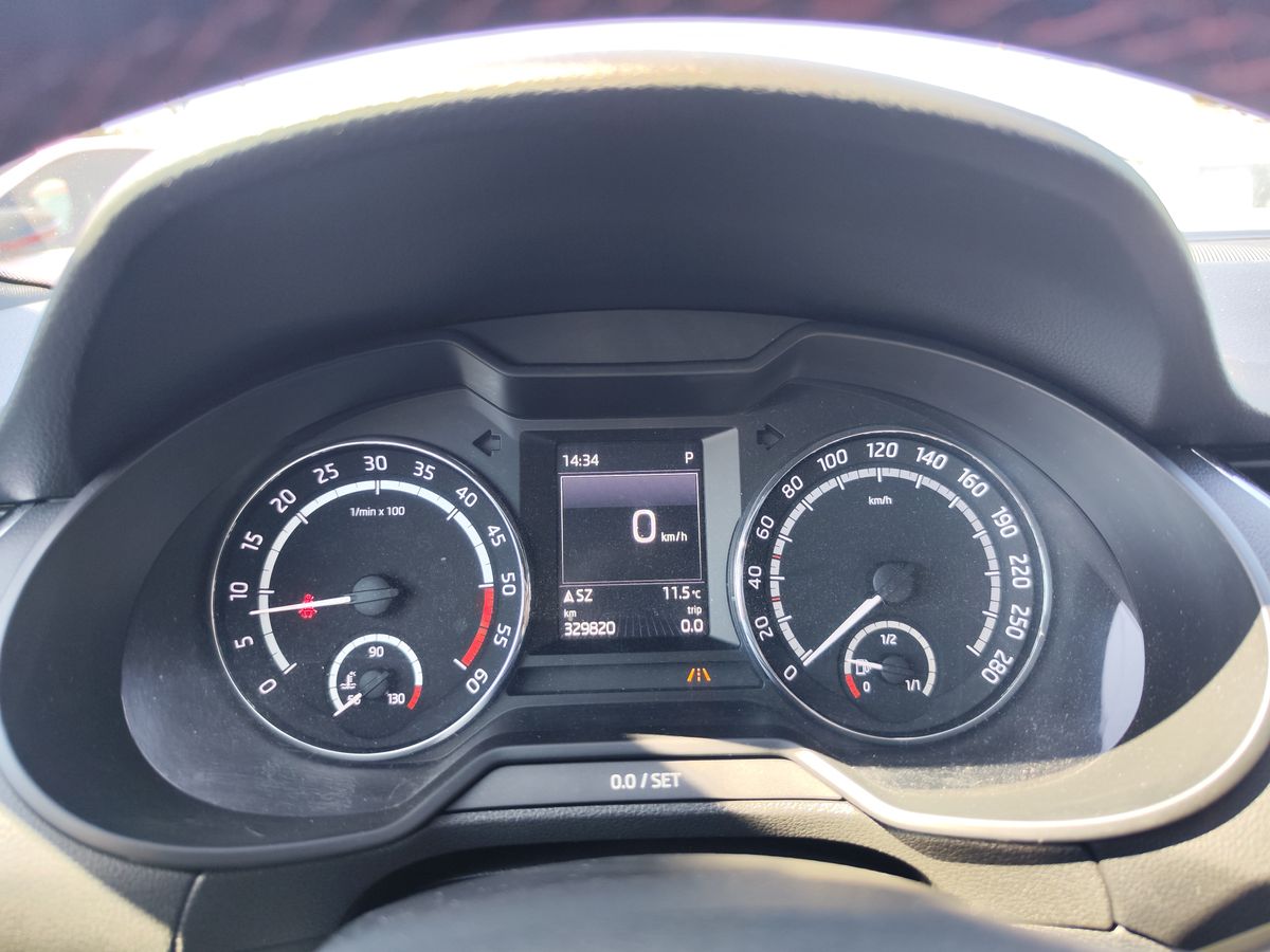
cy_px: 476
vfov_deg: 58.9
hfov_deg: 73.9
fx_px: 844
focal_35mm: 23
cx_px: 635
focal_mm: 7.01
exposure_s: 1/100
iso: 150
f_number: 1.69
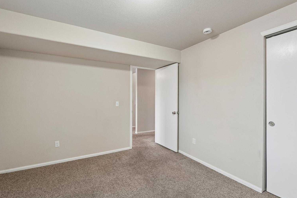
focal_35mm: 16
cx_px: 141
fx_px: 132
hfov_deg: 96.7
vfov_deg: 73.7
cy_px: 100
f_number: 9
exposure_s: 1/6
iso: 320
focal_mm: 10
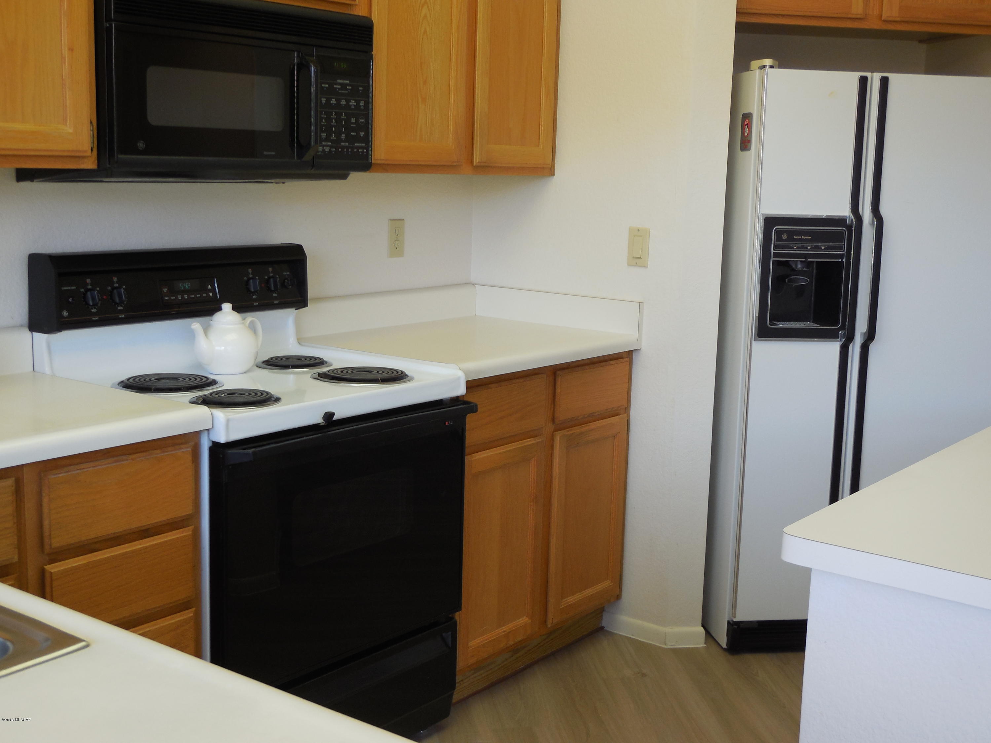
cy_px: 372
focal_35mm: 46
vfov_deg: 31.5
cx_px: 496
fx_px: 1317
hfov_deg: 41.2
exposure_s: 1/30
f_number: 3.8
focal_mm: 8.2
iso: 140
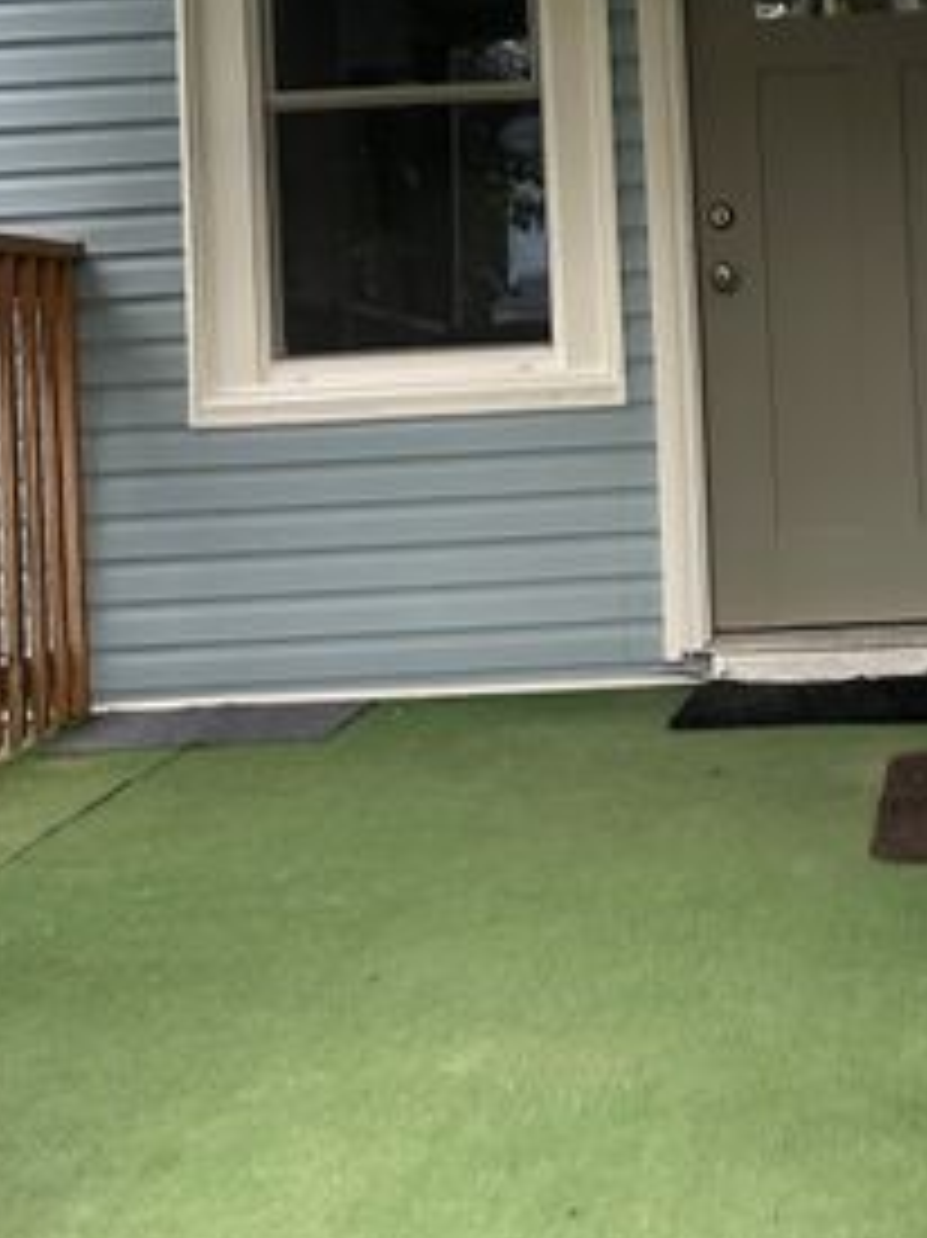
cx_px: 945
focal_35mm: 63
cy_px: 322
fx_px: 2251
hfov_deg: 22.3
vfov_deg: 30.3
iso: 200
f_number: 1.5
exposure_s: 1/60
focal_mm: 5.7
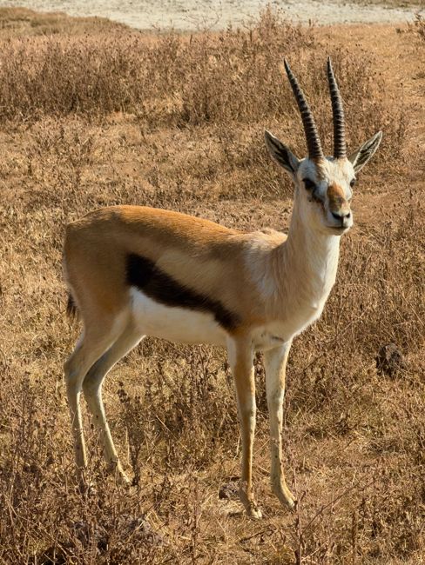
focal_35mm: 200
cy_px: 282
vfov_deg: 9.9
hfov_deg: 7.4
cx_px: 212
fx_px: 3272
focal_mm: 16.89
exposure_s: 1/639
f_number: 2.8
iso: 40
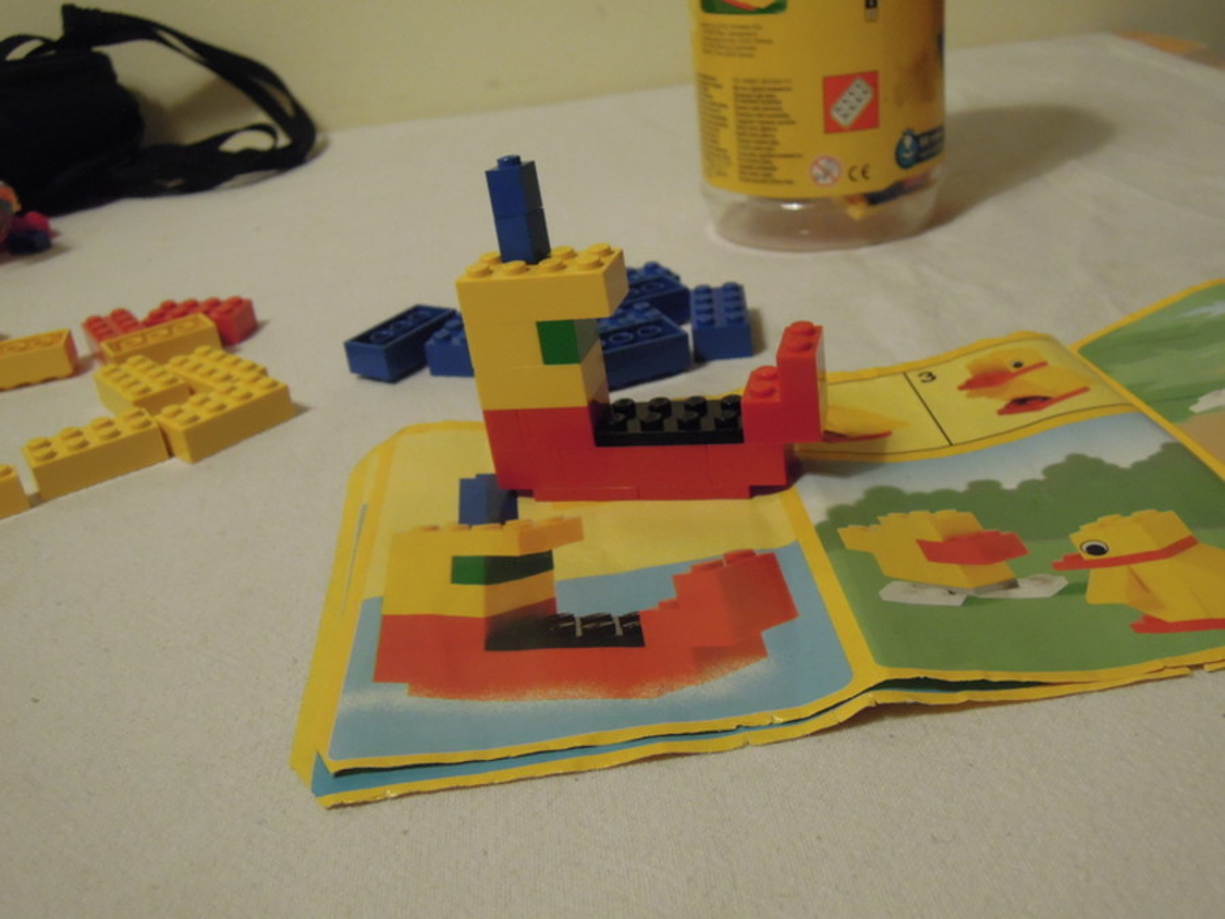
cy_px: 460
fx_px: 1239
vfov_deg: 40.7
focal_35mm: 35
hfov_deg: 52.6
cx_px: 612
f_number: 3.2
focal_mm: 6.3
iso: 800
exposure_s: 1/50
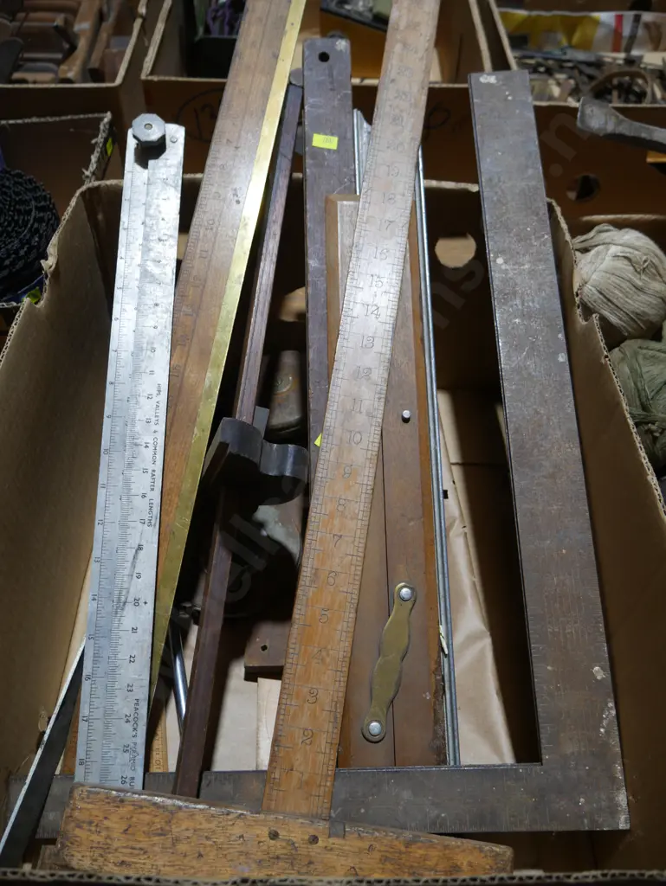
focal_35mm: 28
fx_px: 718
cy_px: 443
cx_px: 333
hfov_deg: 49.8
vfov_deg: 63.4
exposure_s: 1/80
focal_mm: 14
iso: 200
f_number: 3.5
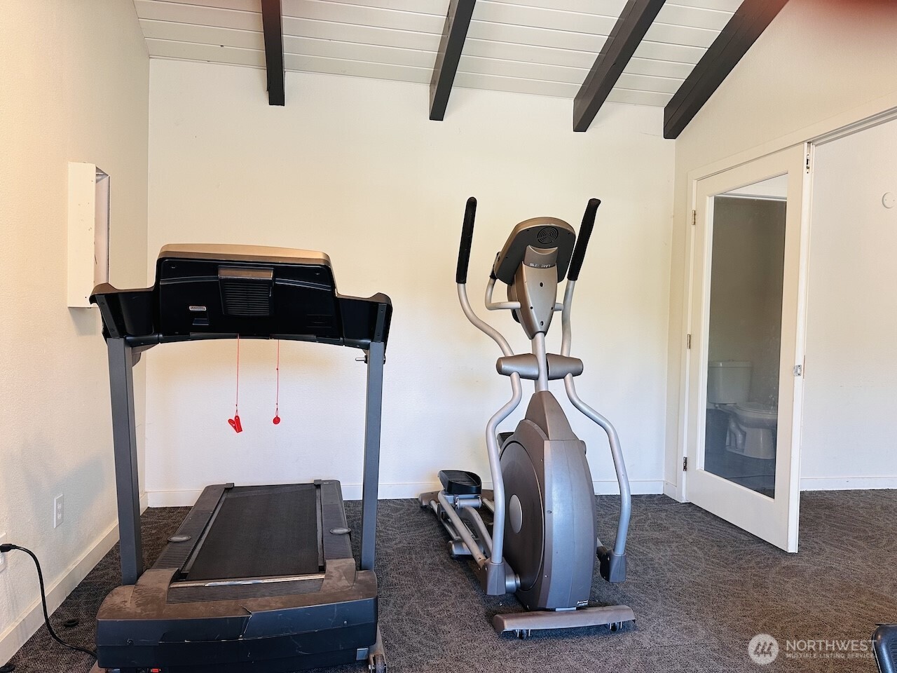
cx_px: 448
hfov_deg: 71.6
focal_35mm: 24
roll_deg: -2.0
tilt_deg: -1.9
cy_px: 336
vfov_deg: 56.8
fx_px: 622
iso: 160
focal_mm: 6.86
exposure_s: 1/60
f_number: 1.78
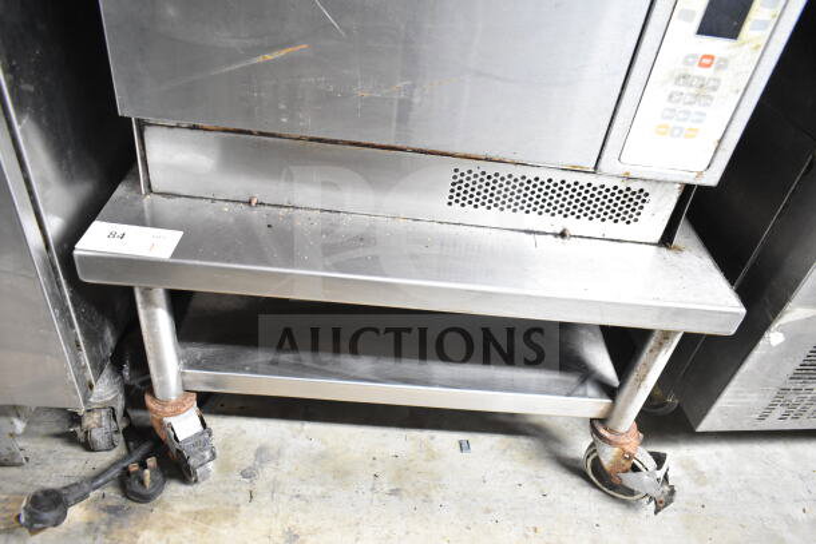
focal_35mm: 27
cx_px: 408
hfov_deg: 67.4
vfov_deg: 48.0
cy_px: 272
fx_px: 612
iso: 4000
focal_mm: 18
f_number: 3.5
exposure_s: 1/30
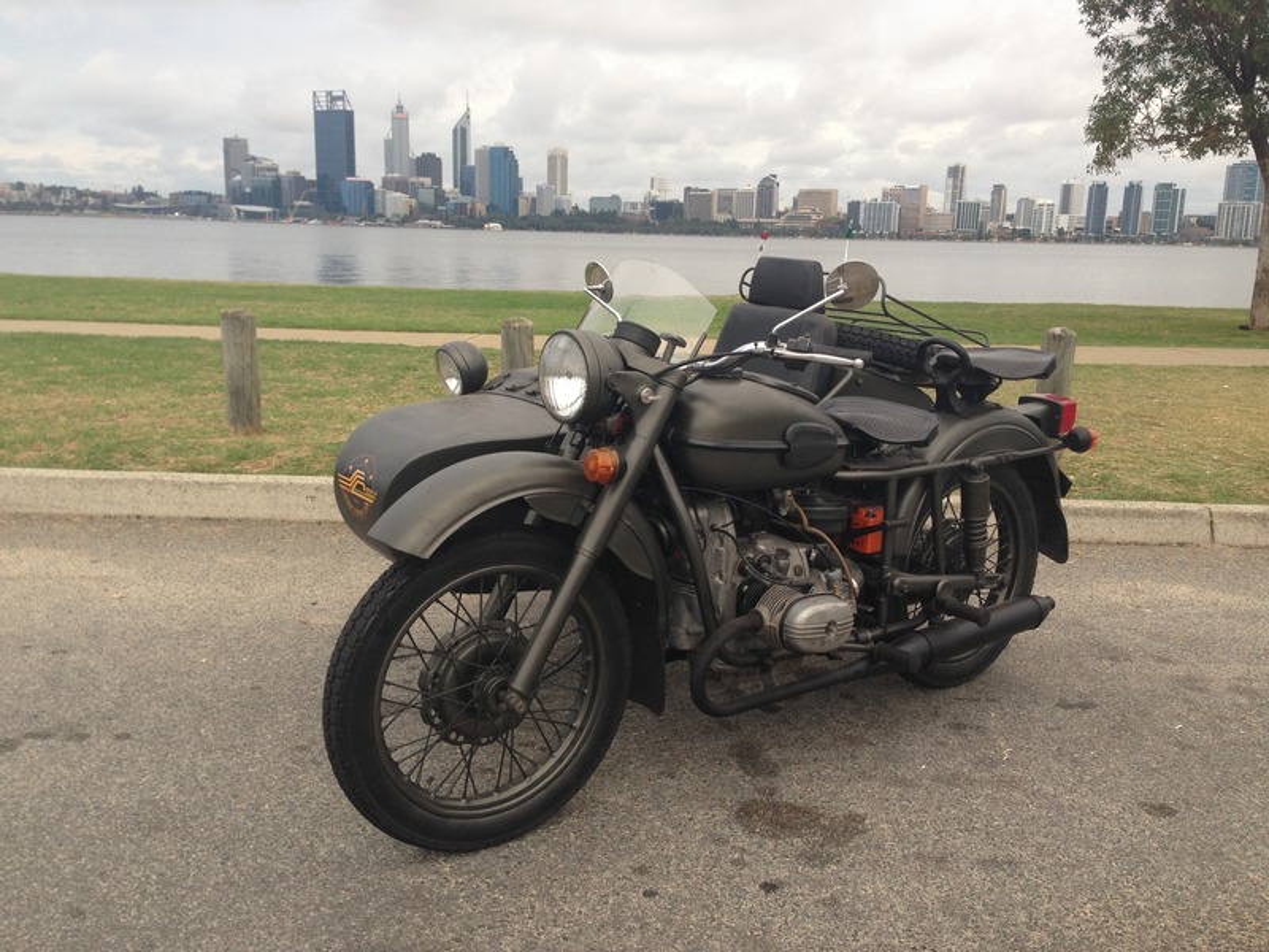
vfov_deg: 42.9
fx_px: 1210
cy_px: 476
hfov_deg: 55.4
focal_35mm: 33
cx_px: 634
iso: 50
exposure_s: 1/60
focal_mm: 4.13
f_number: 2.4
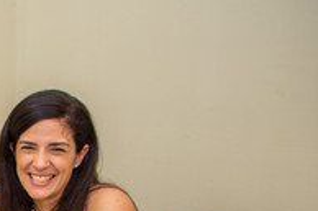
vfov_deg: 15.5
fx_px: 741
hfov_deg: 20.0
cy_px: 267
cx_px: -193
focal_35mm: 84
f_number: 2.8
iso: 500
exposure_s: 1/100
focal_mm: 17
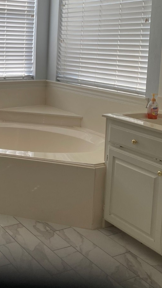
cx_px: 2
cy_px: 87
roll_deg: -0.7
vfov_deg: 42.1
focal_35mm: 48
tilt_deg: -6.0
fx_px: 366
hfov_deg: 23.9
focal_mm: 4.25
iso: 50
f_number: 1.8
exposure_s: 1/122
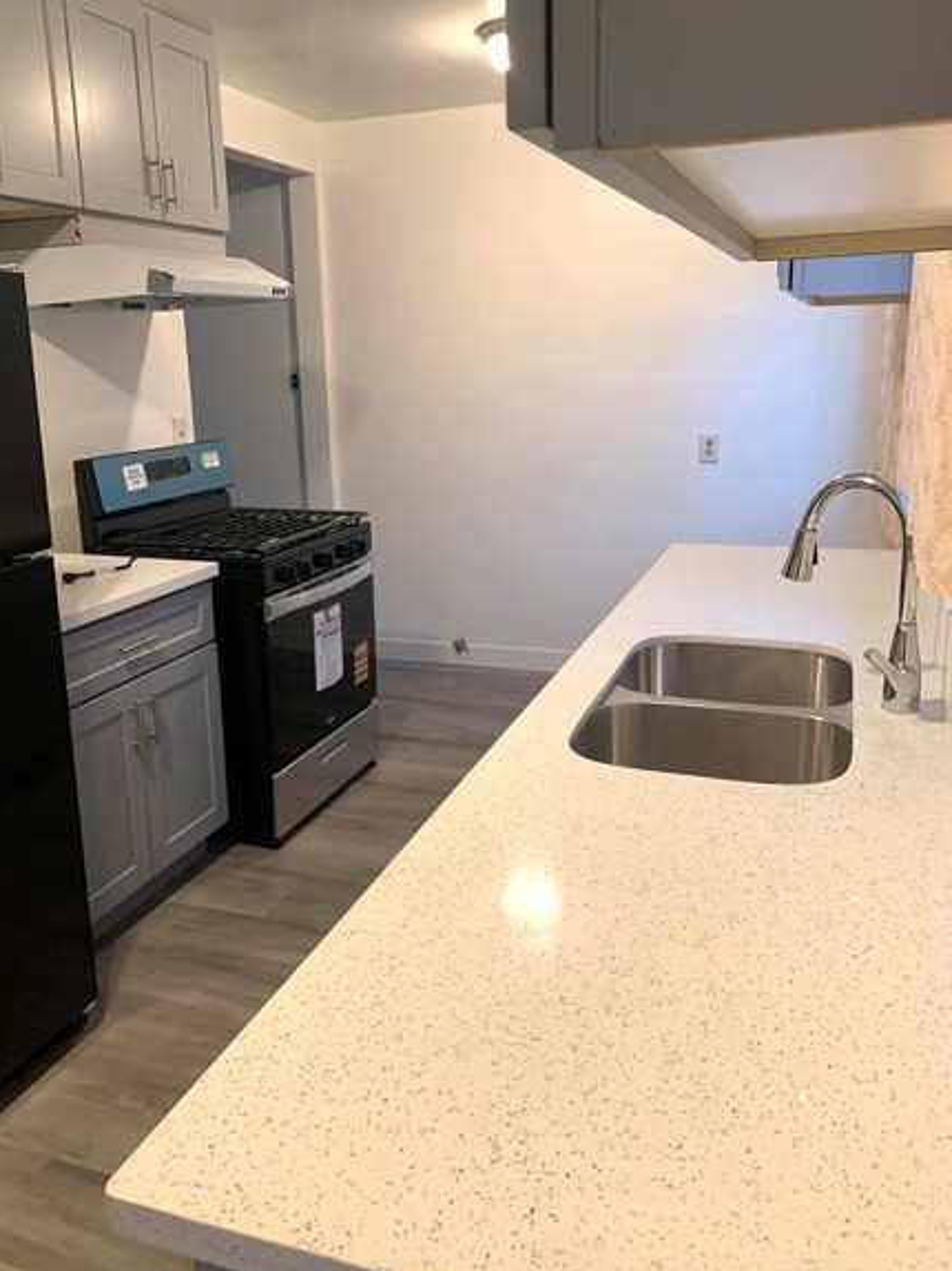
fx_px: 1064
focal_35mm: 29
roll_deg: +2.3
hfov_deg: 48.2
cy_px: 620
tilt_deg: -13.1
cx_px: 456
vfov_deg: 61.7
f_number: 1.8
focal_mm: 4.25
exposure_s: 1/60
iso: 250
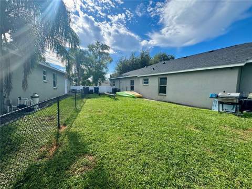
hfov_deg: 102.1
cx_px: 126
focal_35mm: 14
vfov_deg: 85.7
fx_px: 102
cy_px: 94
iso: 50
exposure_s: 1/1160
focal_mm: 2.22
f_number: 2.2
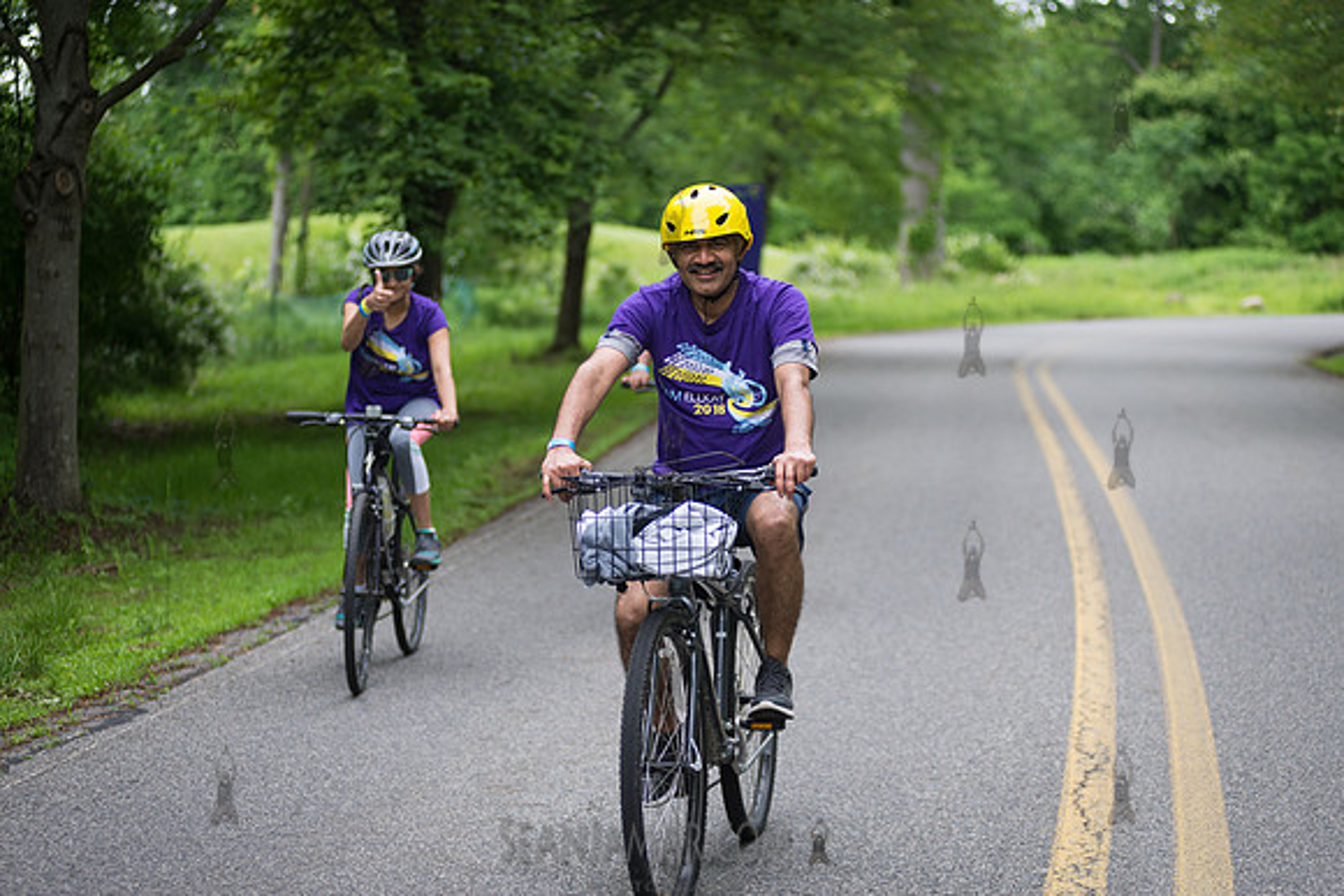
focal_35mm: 80
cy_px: 448
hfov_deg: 25.4
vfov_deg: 17.1
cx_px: 672
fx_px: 2987
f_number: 2.8
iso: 400
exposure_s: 1/800
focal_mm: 80
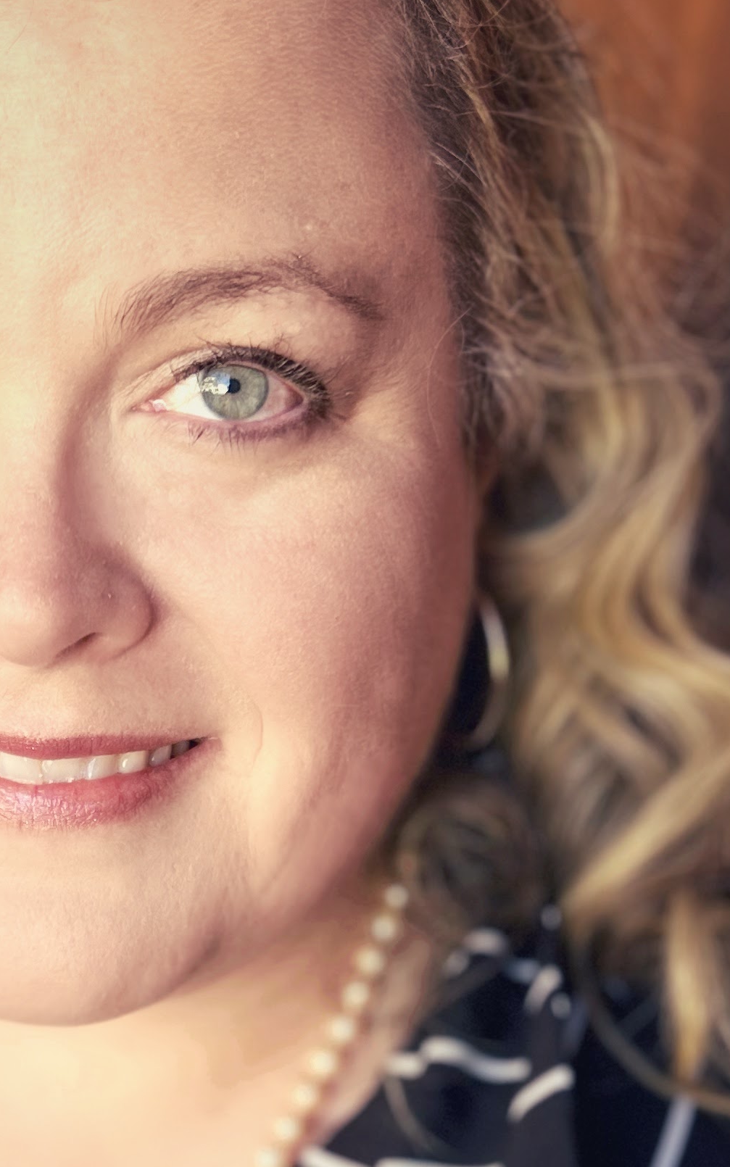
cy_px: 912
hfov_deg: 18.7
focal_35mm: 69
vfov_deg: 29.2
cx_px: 143
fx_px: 2195
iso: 40
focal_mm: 5.7
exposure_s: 1/164
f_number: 1.5
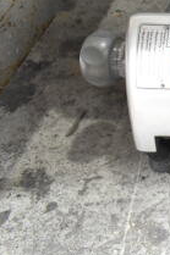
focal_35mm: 79
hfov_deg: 13.9
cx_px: 363
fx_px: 560
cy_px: 31
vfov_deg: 25.0
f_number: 7.1
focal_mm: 18
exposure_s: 1/200
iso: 1600
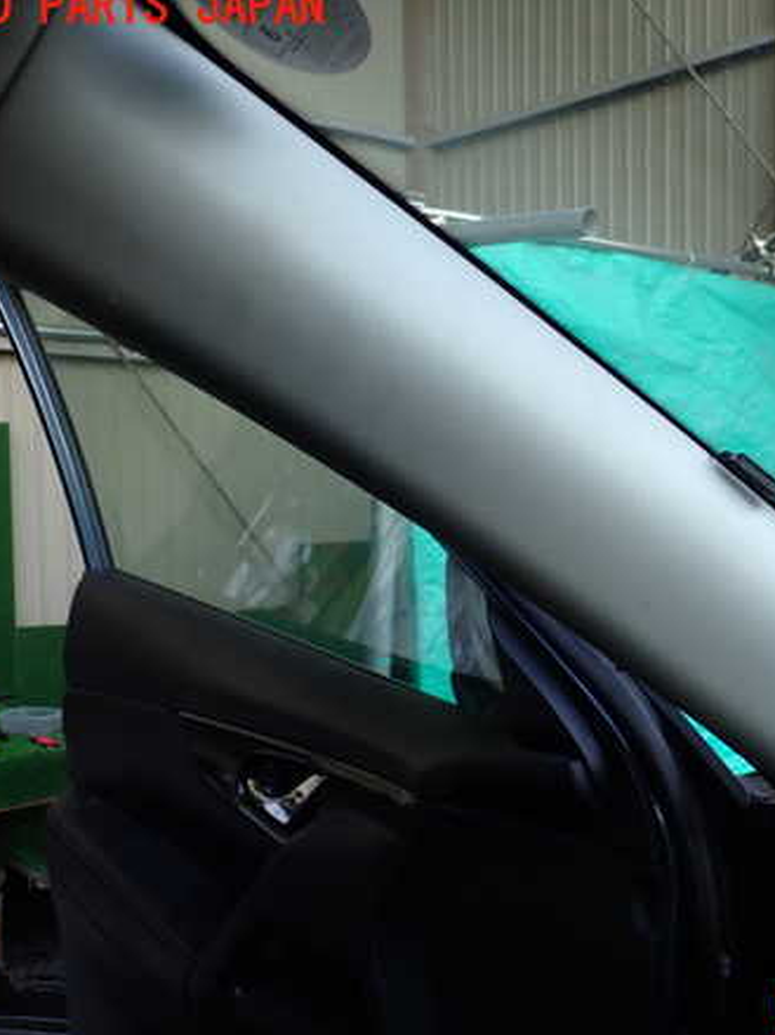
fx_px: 1224
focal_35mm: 41
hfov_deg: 34.2
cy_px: 509
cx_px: 603
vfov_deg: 45.8
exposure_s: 1/125
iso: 160
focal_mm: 5.4
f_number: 2.3
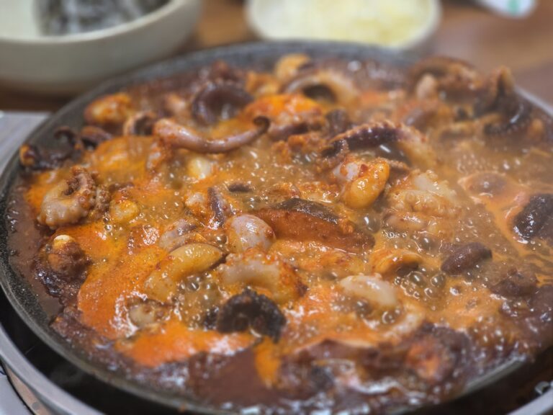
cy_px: 208
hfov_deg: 28.2
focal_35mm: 69
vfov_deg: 21.3
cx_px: 276
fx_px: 1102
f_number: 2.4
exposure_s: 1/120
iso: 400
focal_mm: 7
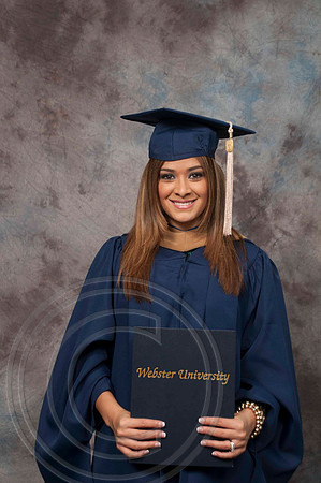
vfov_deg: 27.0
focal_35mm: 75
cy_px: 242
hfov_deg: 18.1
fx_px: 1005
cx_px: 160
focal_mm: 50
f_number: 5.6
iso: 200
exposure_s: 1/60
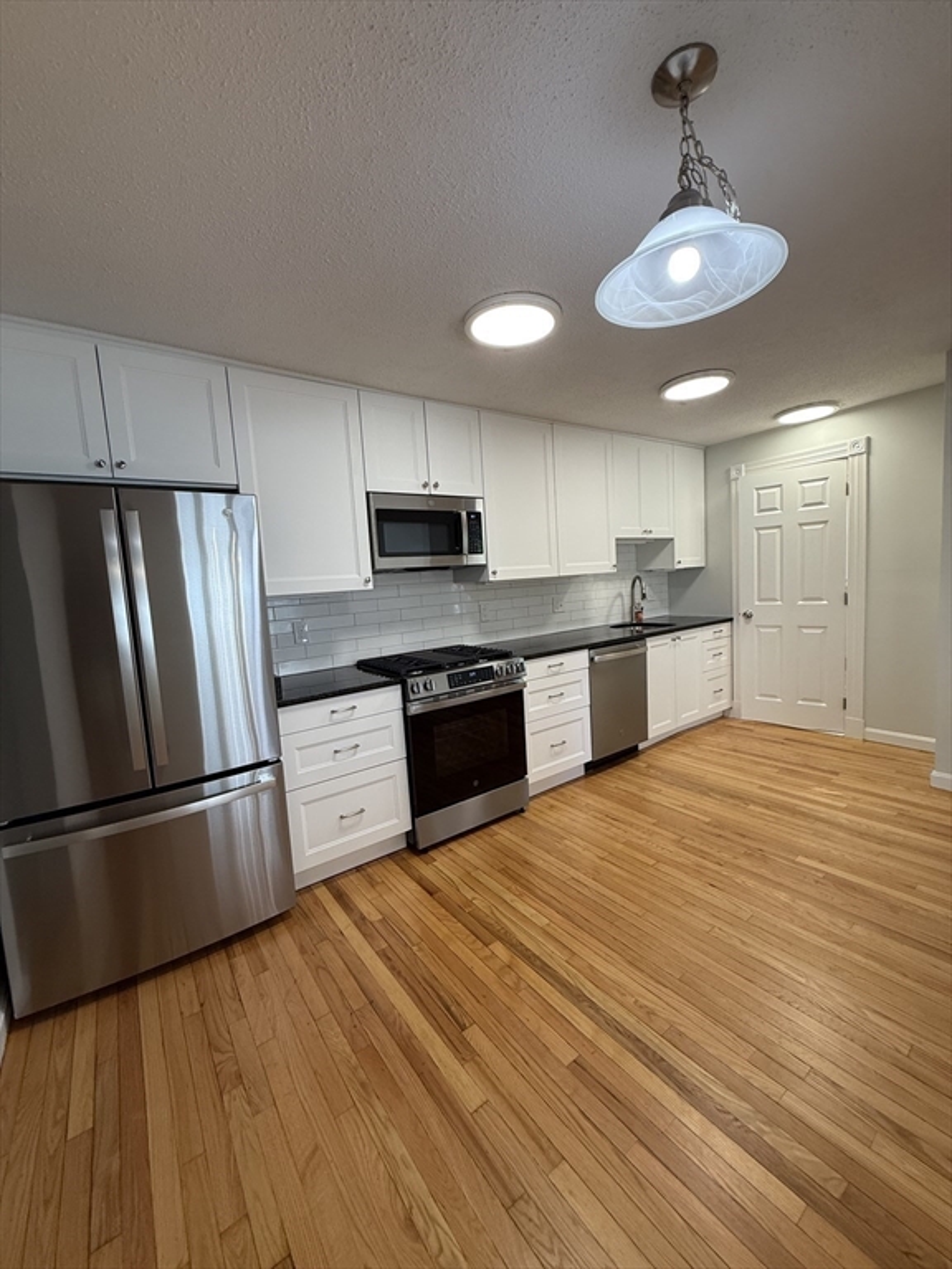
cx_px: 476
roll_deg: +3.0
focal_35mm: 14
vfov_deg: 102.1
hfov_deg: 85.7
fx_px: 513
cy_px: 634
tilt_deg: -5.6
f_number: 2.2
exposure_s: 1/120
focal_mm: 2.22
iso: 125
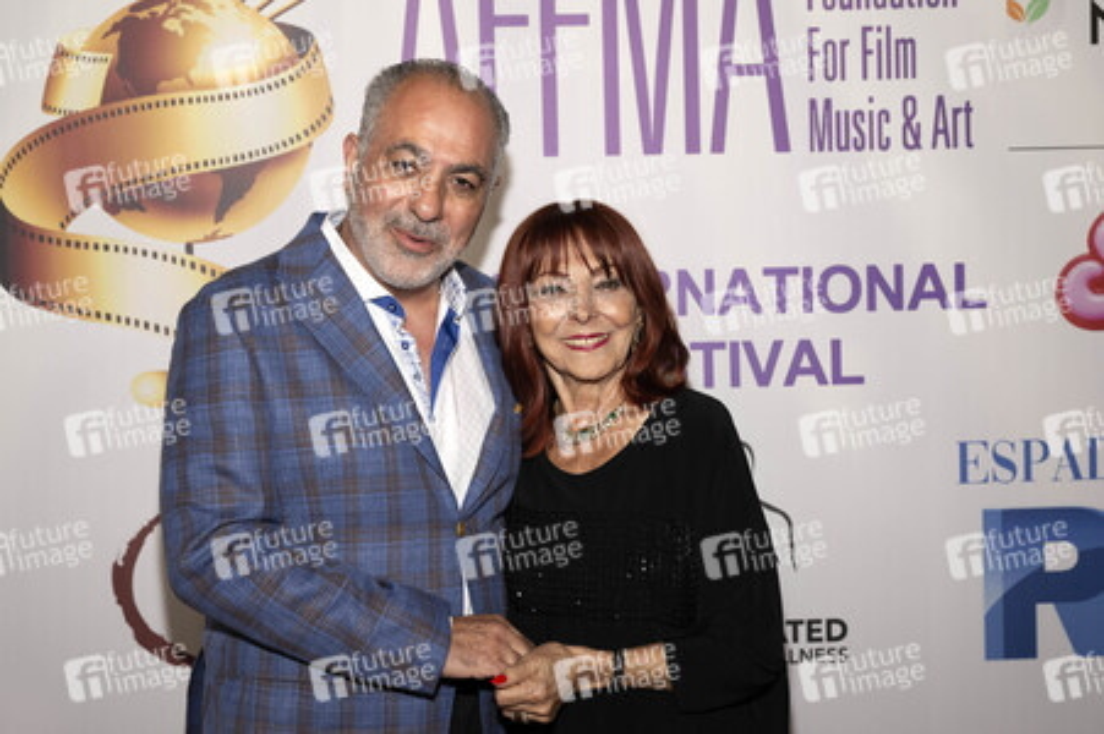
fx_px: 1563
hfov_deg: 38.9
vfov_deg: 26.4
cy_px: 367
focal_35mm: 51
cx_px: 552
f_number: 6.3
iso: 800
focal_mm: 51
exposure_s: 1/200
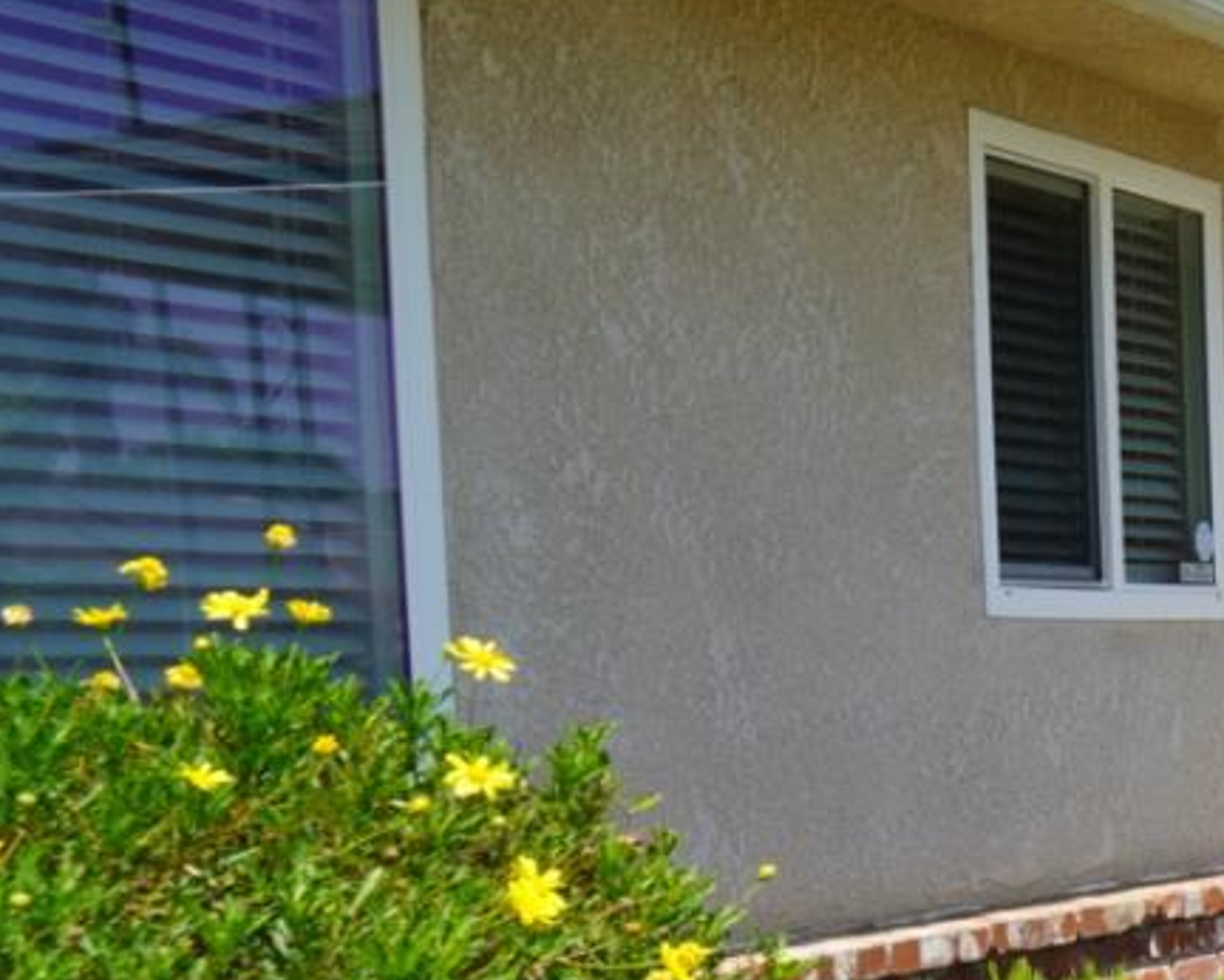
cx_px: 2023
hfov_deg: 18.3
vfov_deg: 17.3
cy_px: 847
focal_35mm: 88
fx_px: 3189
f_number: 9
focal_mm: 18
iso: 100
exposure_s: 1/125
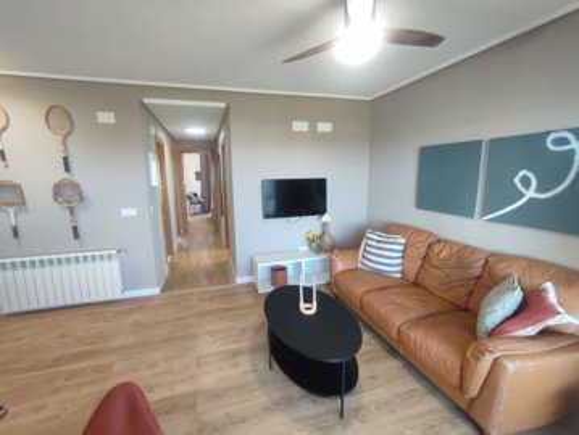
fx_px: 268
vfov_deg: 78.2
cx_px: 290
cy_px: 218
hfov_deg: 94.4
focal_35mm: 16
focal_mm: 1.65
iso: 227
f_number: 2.2
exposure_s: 1/50
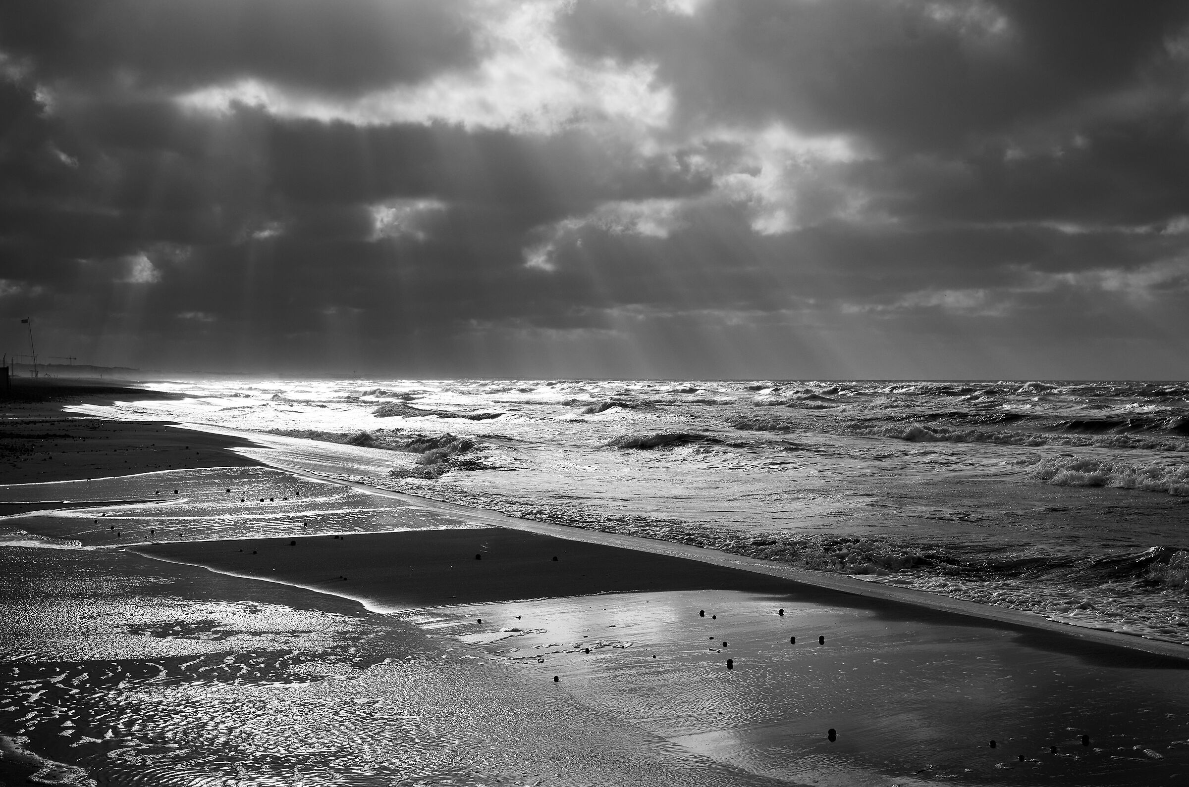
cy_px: 394
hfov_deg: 35.1
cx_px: 594
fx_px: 1879
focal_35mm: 57
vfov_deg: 23.7
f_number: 8
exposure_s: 1/4000
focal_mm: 38
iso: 200
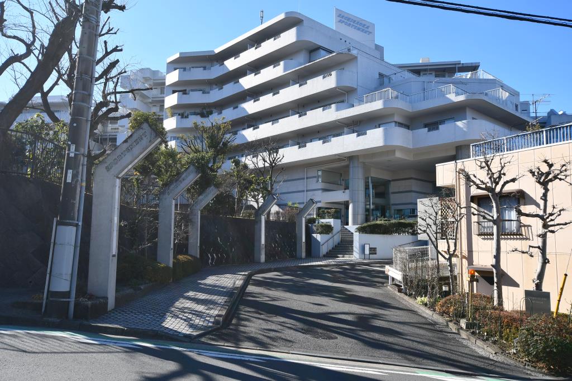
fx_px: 476
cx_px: 286
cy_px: 190
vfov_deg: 43.6
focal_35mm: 30
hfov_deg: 61.9
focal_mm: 20
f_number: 8
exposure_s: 1/250
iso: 125
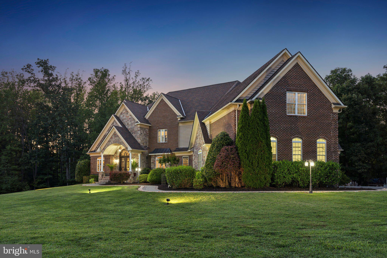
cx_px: 194
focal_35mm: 29
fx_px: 312
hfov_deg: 63.7
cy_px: 129
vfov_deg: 45.0
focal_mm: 29
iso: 125
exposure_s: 1/1.25
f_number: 6.3
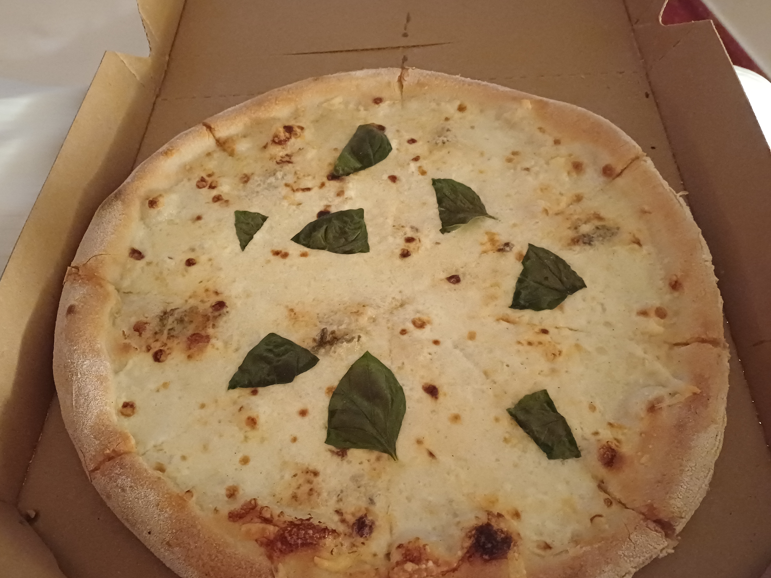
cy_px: 300
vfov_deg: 51.3
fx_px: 601
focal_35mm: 27
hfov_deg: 65.2
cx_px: 357
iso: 1600
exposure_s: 1/20
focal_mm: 4.65
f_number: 1.8
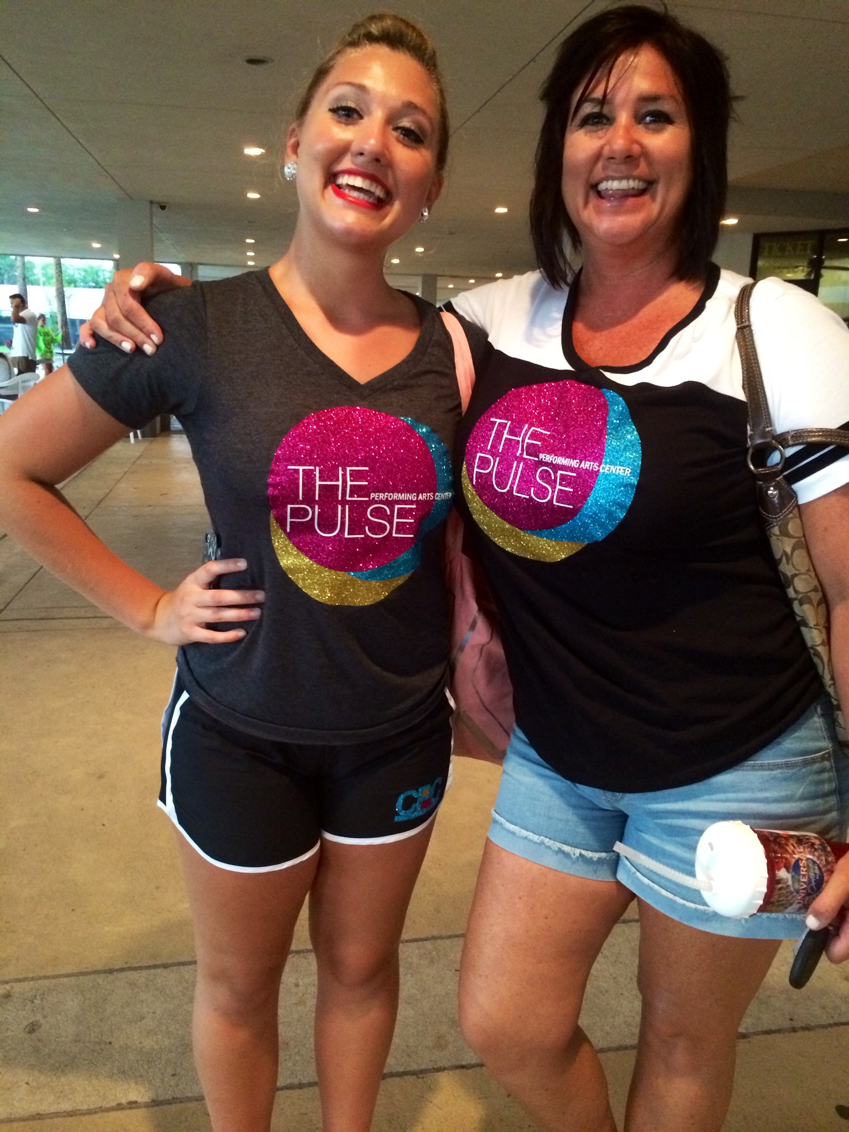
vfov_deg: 60.0
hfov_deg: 46.8
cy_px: 566
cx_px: 424
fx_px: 981
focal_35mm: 30
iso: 500
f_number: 2.2
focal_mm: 4.12
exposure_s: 1/15
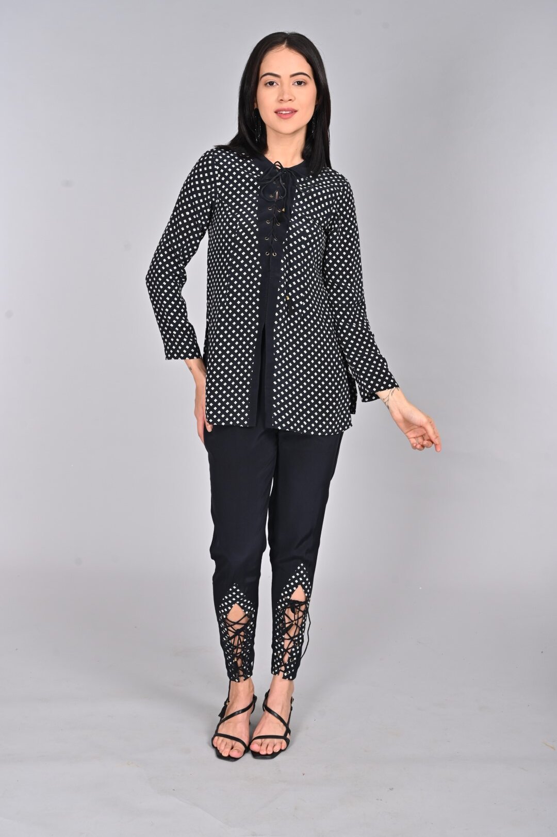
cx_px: 278
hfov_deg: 27.0
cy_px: 418
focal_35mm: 50
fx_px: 1162
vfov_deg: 39.6
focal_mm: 50
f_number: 8
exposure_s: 1/160
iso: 320
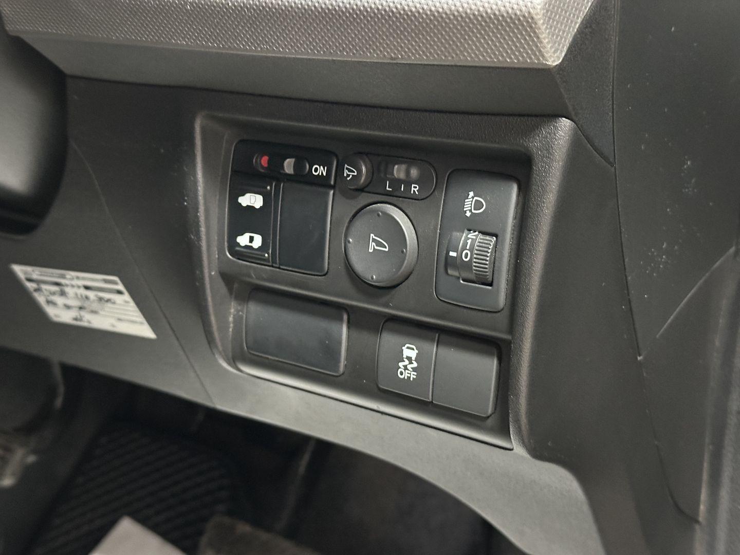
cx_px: 370
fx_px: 1026
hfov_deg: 39.7
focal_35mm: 48
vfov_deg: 30.3
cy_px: 278
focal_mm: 6.86
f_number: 1.78
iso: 640
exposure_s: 1/20
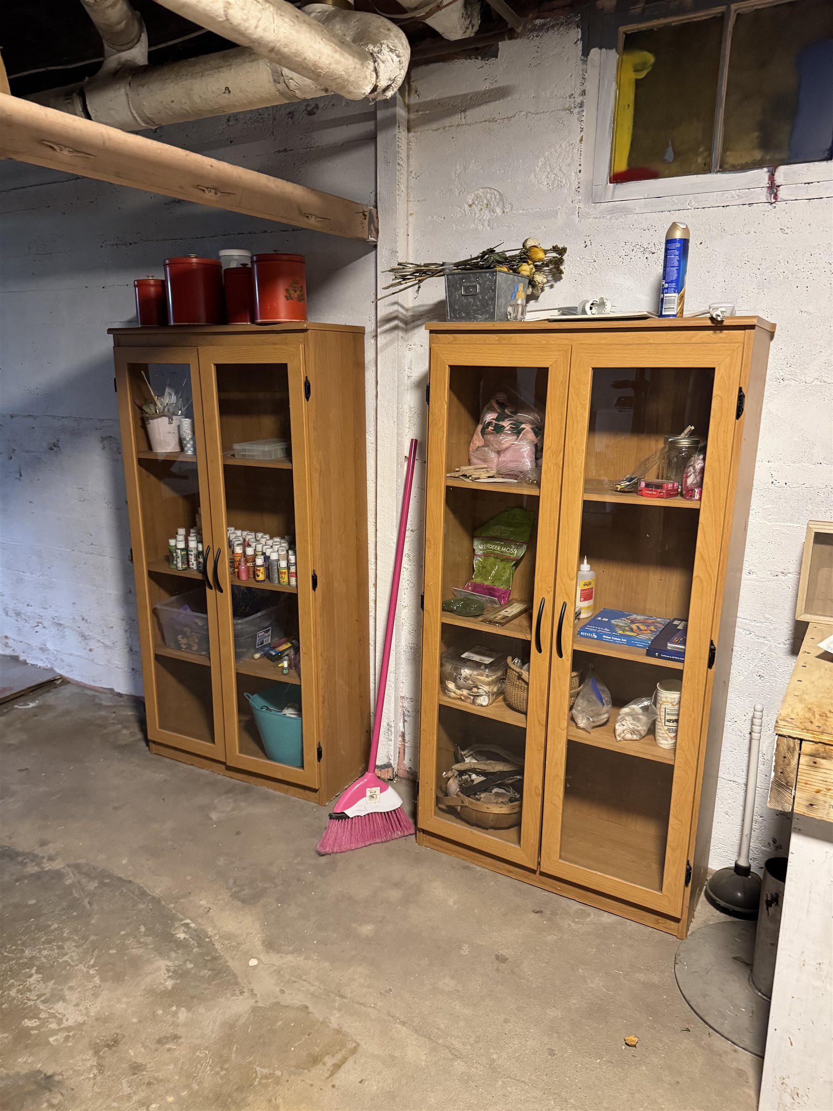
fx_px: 770
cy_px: 556
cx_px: 416
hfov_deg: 56.8
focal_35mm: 24
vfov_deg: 71.6
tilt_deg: -10.3
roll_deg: -0.7
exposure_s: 1/60
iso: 500
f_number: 1.78
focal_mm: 6.76
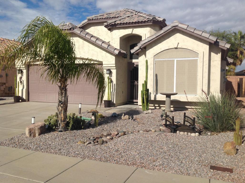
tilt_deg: -2.7
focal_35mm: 35
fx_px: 247
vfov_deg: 40.6
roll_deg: -0.7
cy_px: 92
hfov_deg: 52.7
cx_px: 122
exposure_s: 1/3788
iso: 50
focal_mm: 4.28
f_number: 2.4
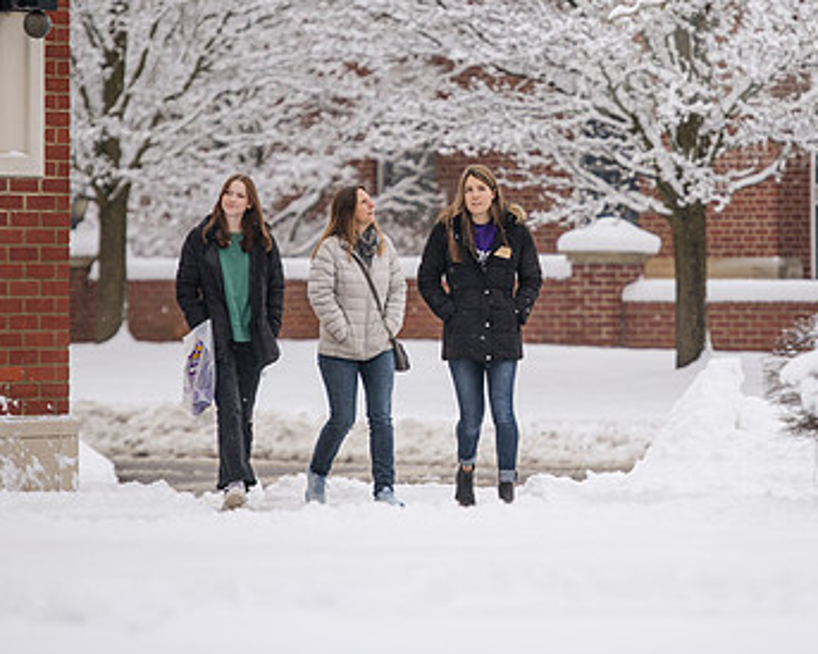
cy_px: 204
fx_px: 6920
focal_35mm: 286
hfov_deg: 6.8
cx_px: 506
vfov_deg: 5.4
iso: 160
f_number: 3.2
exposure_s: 1/400
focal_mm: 180
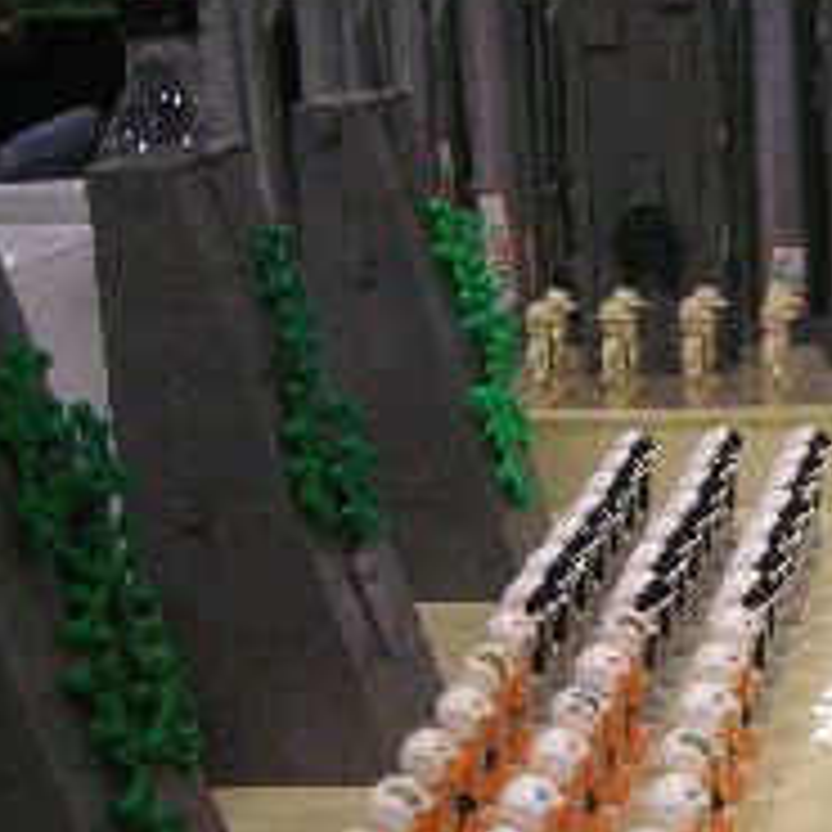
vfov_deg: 20.1
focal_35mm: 86
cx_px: 998
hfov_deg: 19.0
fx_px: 2339
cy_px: 564
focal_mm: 7.5
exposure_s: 1/30.2
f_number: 2.7
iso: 400
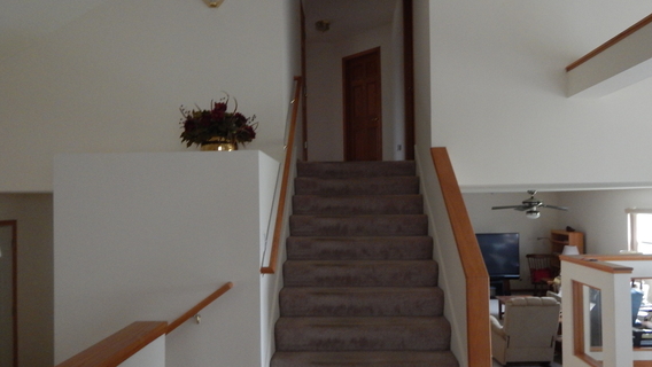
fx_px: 467
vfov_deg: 42.9
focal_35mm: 27
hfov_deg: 69.8
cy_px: 198
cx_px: 344
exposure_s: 1/25
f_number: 3
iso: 400
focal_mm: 4
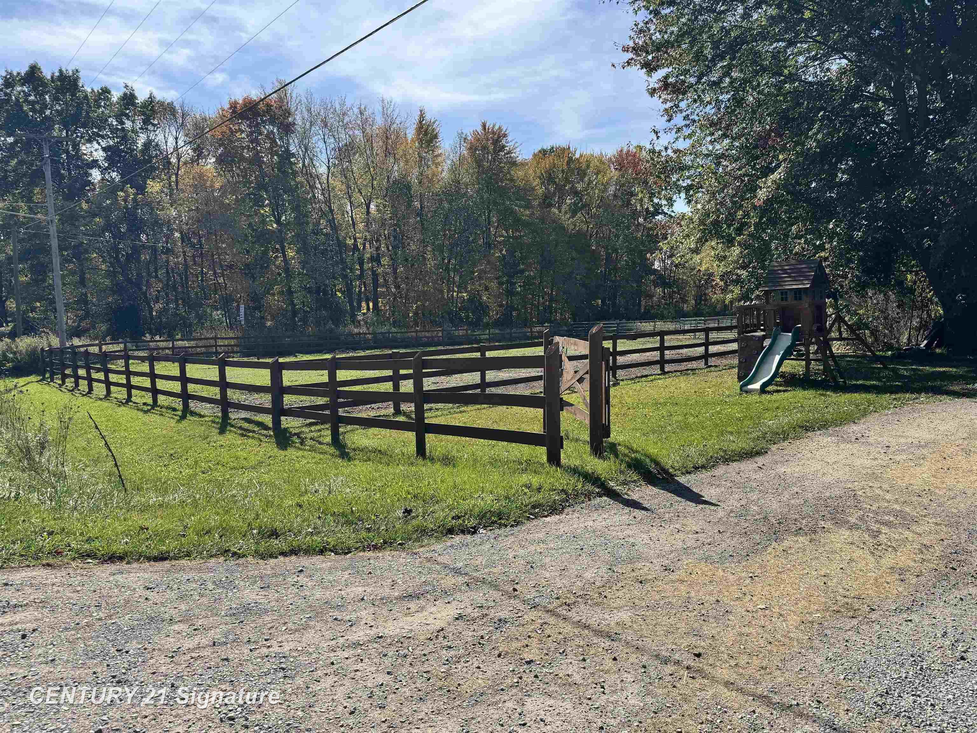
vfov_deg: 56.8
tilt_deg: -5.3
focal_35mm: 24
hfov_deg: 71.6
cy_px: 366
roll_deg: +0.5
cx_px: 488
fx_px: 677
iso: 80
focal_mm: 6.76
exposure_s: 1/3597
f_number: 1.78
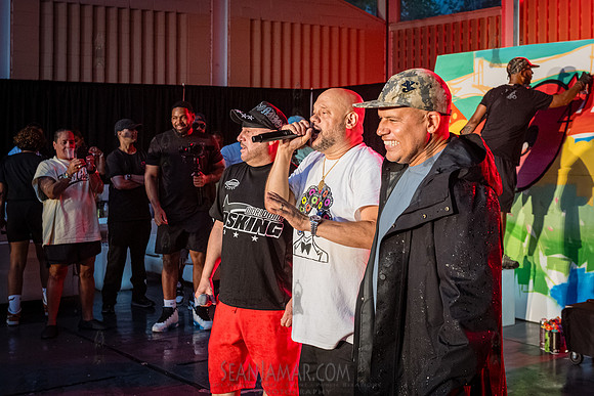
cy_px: 149
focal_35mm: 52
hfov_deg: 37.9
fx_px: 865
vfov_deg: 25.7
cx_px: 318
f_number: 4.5
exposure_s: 1/250
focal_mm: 42
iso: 6400
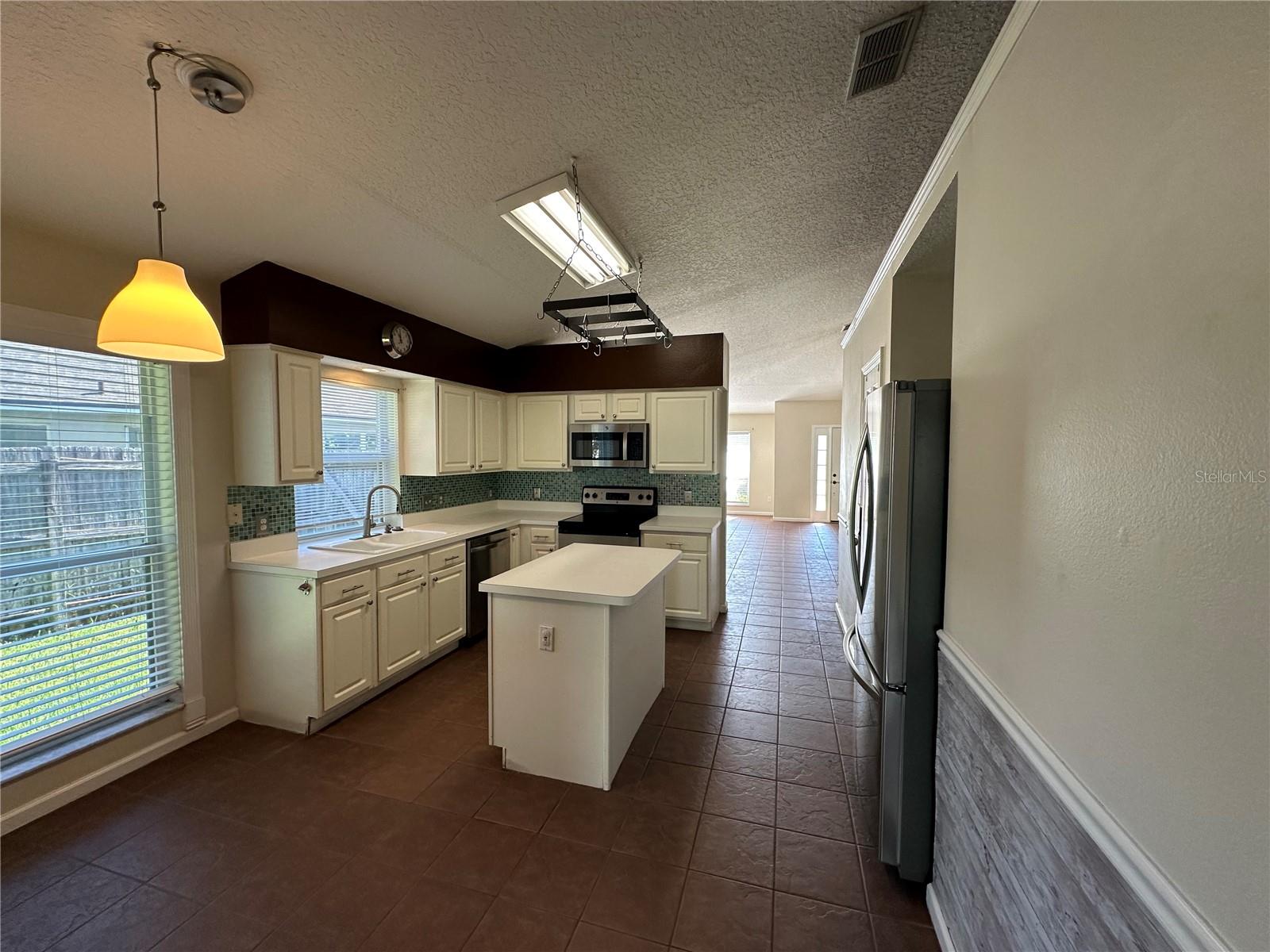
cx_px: 635
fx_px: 514
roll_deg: -0.1
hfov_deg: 102.1
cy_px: 476
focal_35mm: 14
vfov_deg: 85.7
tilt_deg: -2.4
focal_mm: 2.22
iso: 160
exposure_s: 1/120
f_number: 2.2
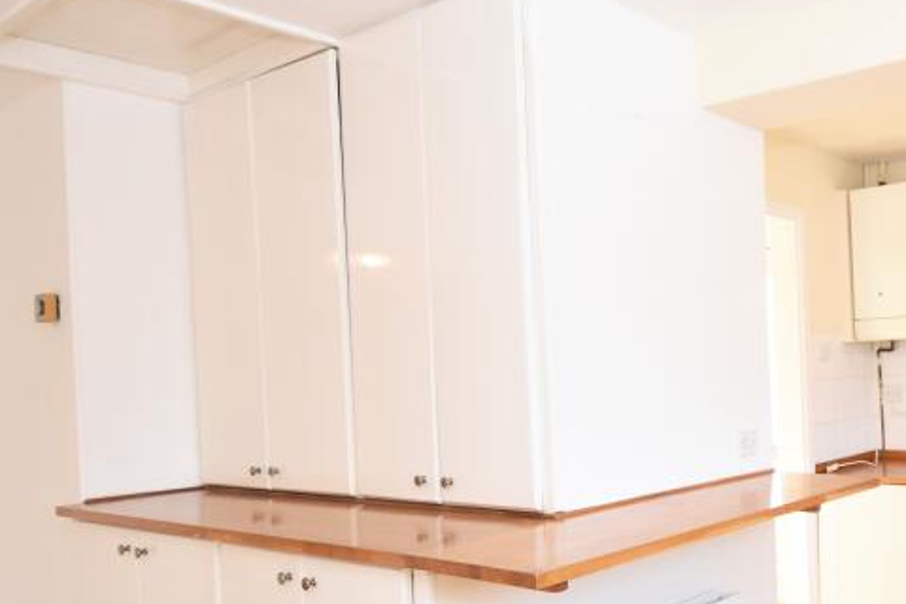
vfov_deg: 41.0
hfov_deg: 50.7
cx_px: 846
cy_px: 348
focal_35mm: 32
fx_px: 805
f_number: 5
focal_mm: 10
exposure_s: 1/200
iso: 800
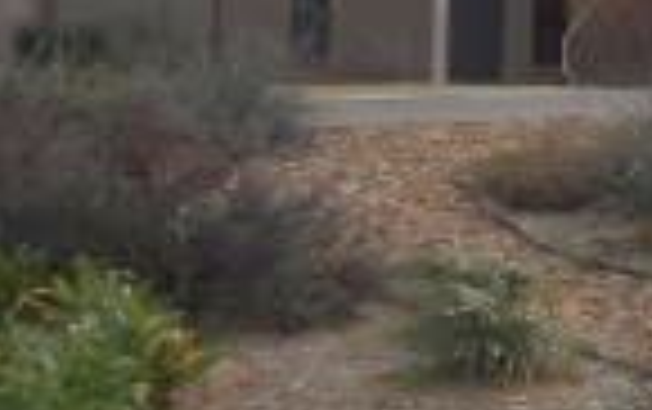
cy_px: 99
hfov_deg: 9.5
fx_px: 3665
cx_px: 1282
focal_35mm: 206
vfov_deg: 6.4
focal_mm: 6
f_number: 7.1
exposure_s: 1/250
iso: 100
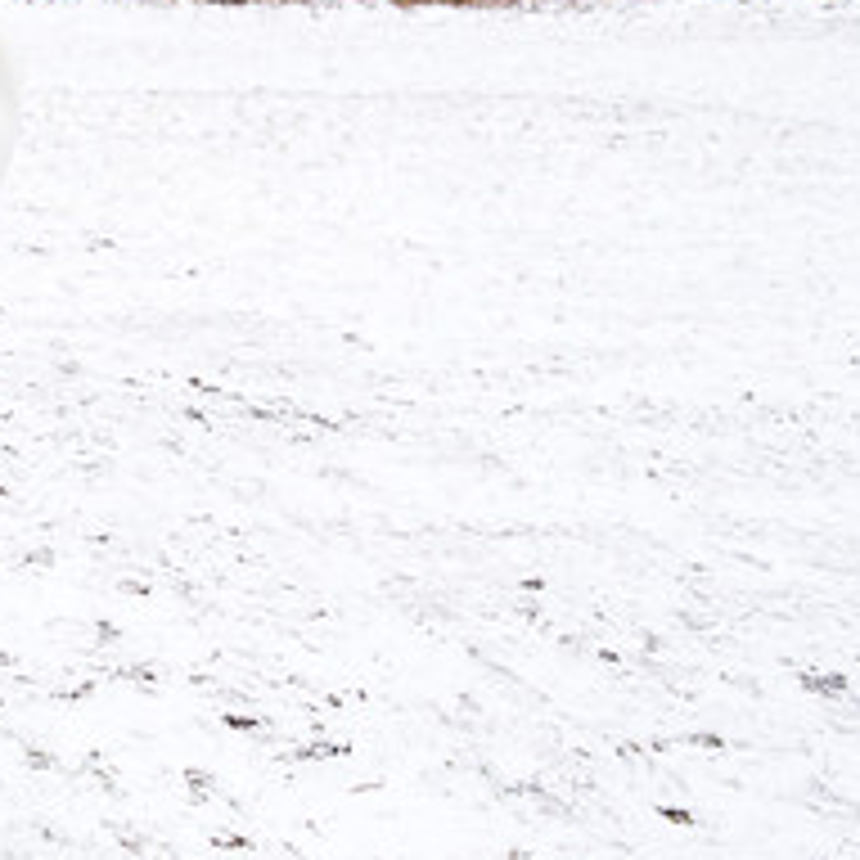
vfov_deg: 17.5
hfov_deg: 16.4
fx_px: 2755
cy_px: 124
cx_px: -374
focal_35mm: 98
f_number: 8
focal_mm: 38
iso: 1000
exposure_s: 1/250
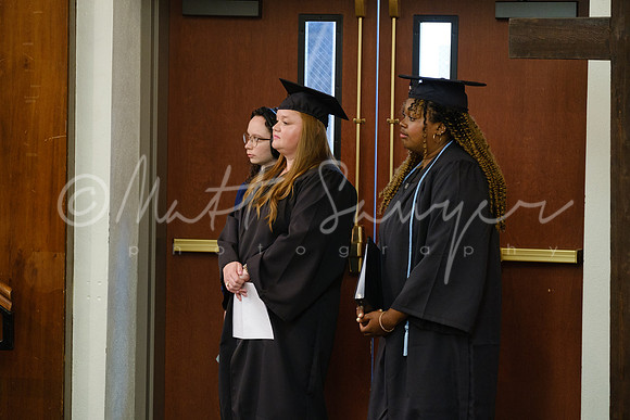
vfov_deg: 9.7
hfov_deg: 14.4
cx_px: 315
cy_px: 210
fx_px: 2485
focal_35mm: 142
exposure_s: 1/30
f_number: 2.8
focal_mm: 94.5
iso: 1600
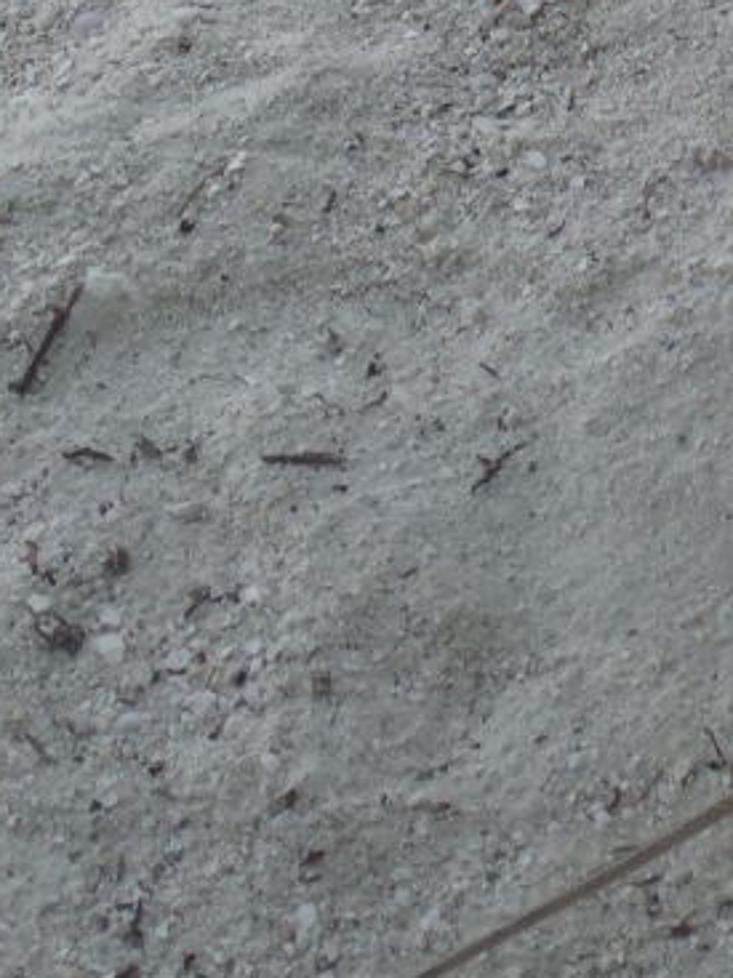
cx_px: 992
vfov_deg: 7.0
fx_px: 7882
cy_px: -288
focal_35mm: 279
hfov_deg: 5.3
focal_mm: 18
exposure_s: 1/125
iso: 200
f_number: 4.9
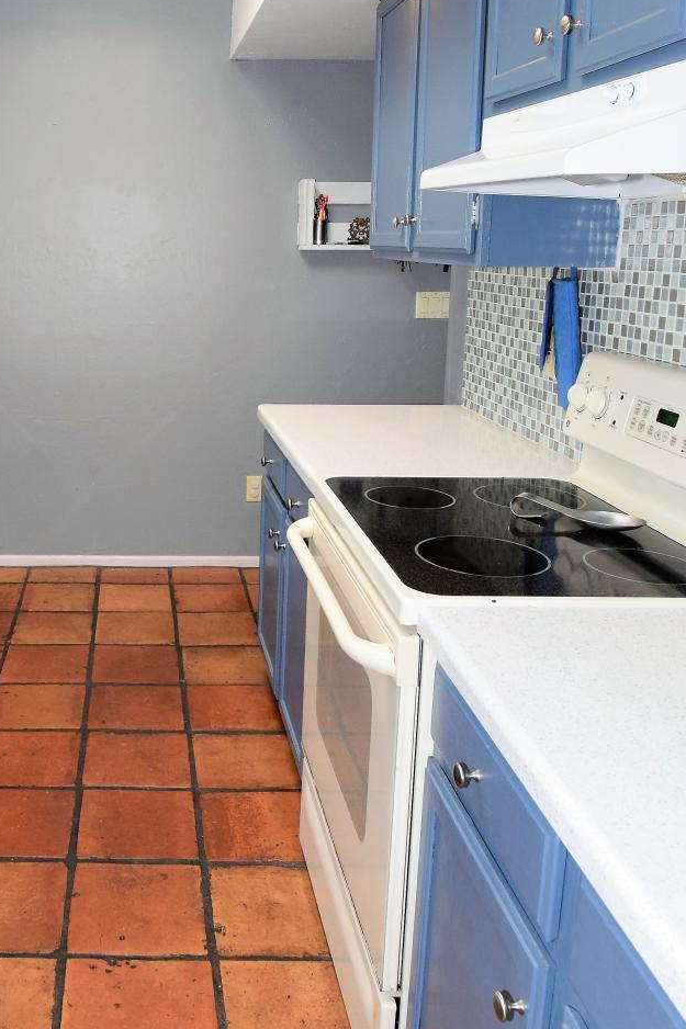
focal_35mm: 32
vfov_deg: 58.1
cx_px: 100
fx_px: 915
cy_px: 397
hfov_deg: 38.9
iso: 450
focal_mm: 10
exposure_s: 1/125
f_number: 5.6
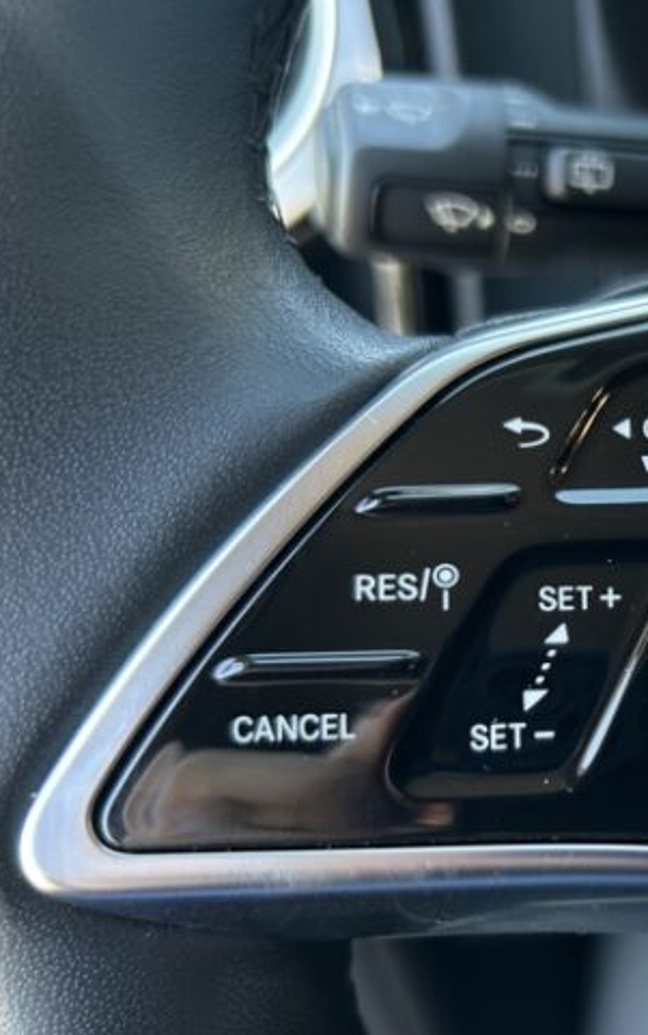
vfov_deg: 45.1
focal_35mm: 44
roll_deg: +4.6
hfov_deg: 26.5
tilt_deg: -38.9
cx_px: 745
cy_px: 611
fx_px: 1242
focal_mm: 5.7
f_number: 1.5
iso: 64
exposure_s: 1/84
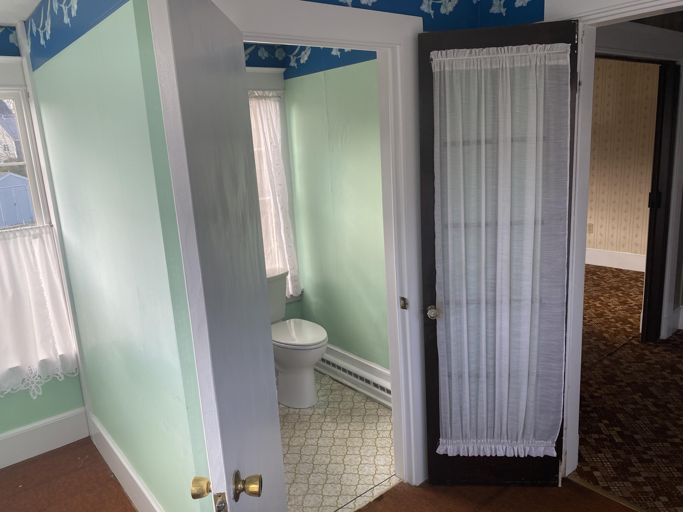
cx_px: 342
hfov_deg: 67.3
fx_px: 513
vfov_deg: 53.1
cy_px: 256
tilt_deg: -11.4
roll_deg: +1.6
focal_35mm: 26
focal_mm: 4.25
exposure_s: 1/130
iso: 32
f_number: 1.8
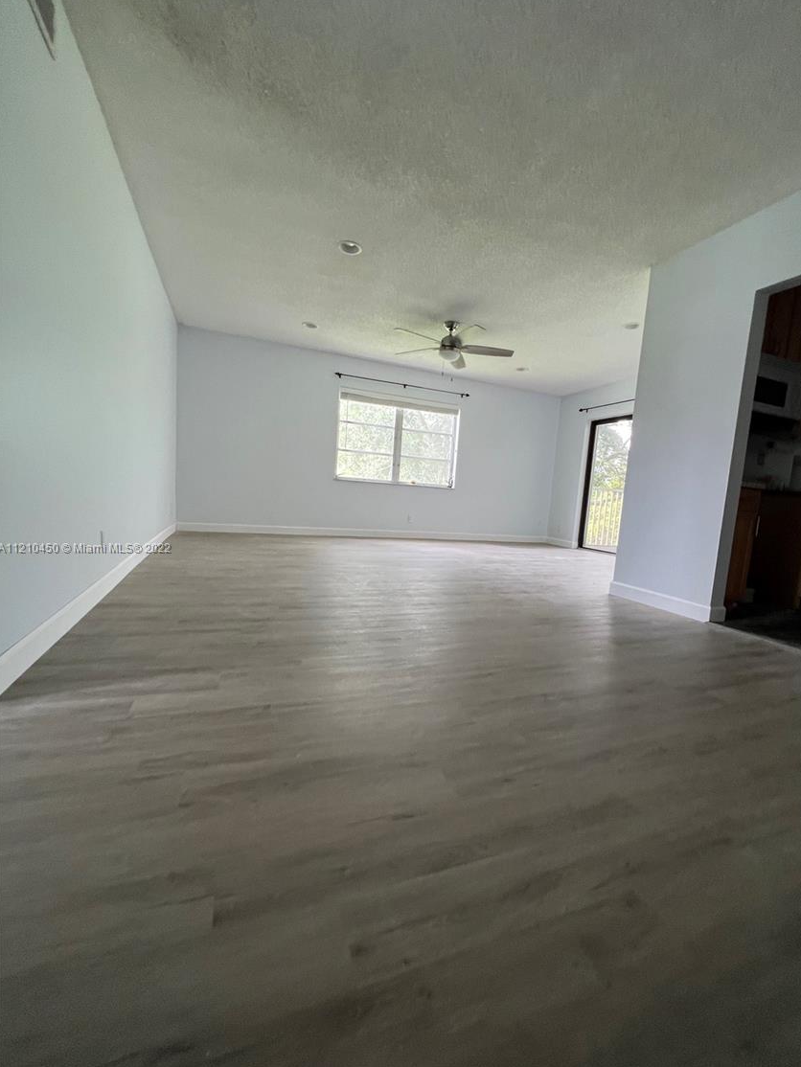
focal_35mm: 14
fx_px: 432
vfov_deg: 102.0
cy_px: 549
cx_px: 426
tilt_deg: -6.4
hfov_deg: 85.6
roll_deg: -4.7
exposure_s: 1/99
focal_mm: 1.57
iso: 200
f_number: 1.8
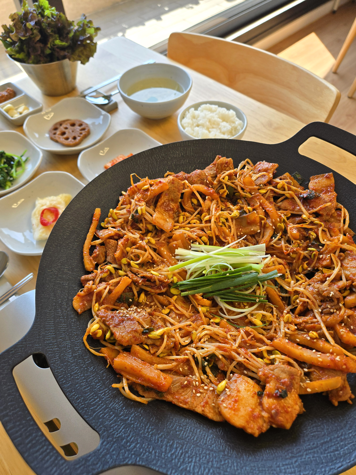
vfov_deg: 73.9
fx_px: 315
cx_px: 178
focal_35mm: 23
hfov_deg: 58.9
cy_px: 238
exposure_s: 1/777
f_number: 1.8
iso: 80
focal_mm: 5.4
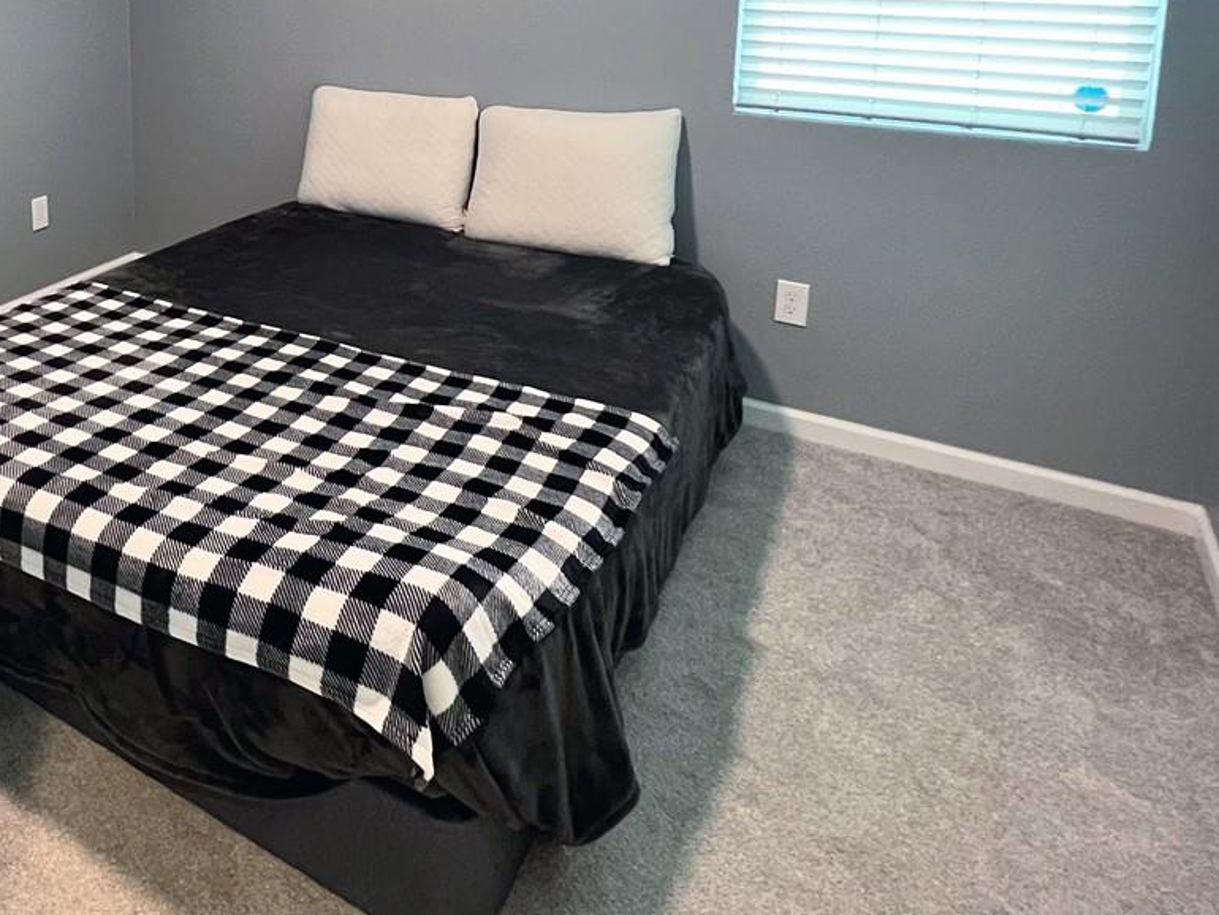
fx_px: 951
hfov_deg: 58.8
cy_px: 78
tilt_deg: -9.7
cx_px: 198
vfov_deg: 46.0
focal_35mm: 27
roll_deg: +1.0
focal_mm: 1.57
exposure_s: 1/60
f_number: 1.8
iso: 500
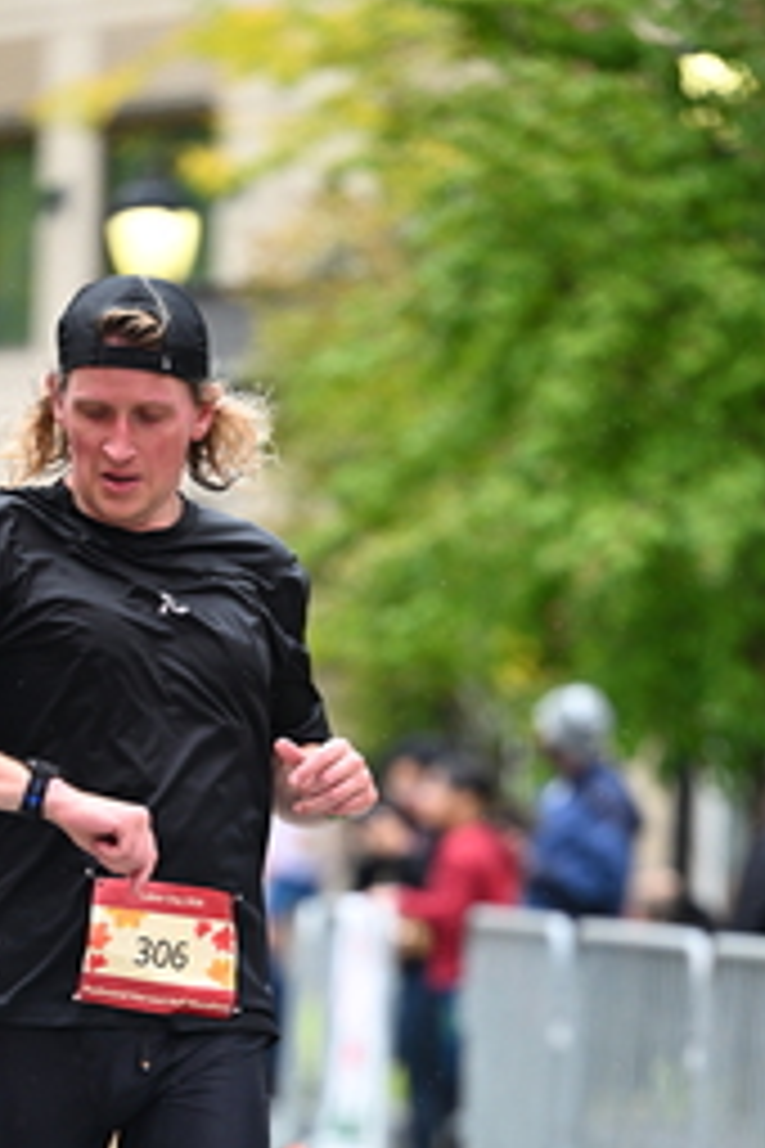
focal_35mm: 313
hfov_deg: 4.4
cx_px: 254
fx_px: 9976
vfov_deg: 6.6
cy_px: 1112
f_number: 2.8
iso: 1250
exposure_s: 1/1600
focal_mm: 145
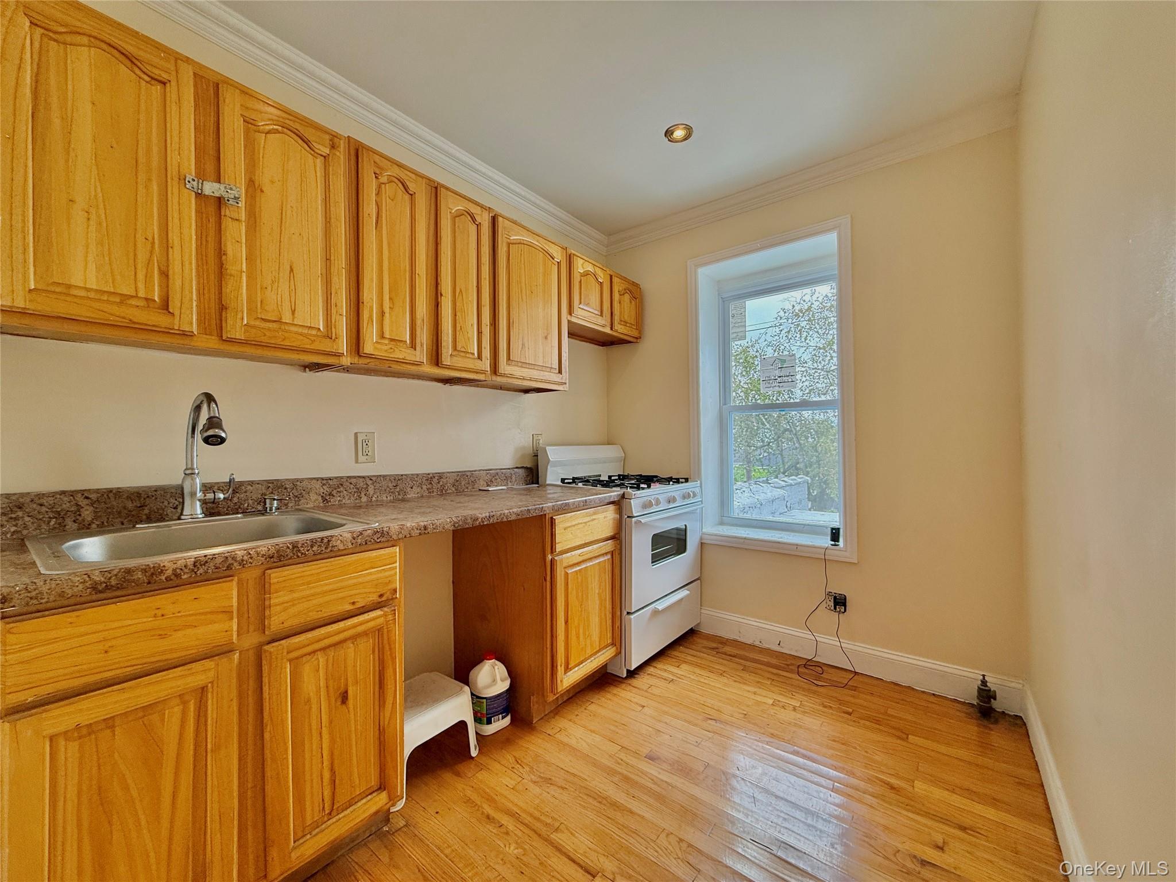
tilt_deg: +0.4
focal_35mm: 14
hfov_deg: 102.1
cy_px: 441
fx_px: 476
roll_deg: +0.4
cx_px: 588
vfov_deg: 85.7
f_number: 2.2
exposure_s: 1/120
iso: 80
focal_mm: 2.22
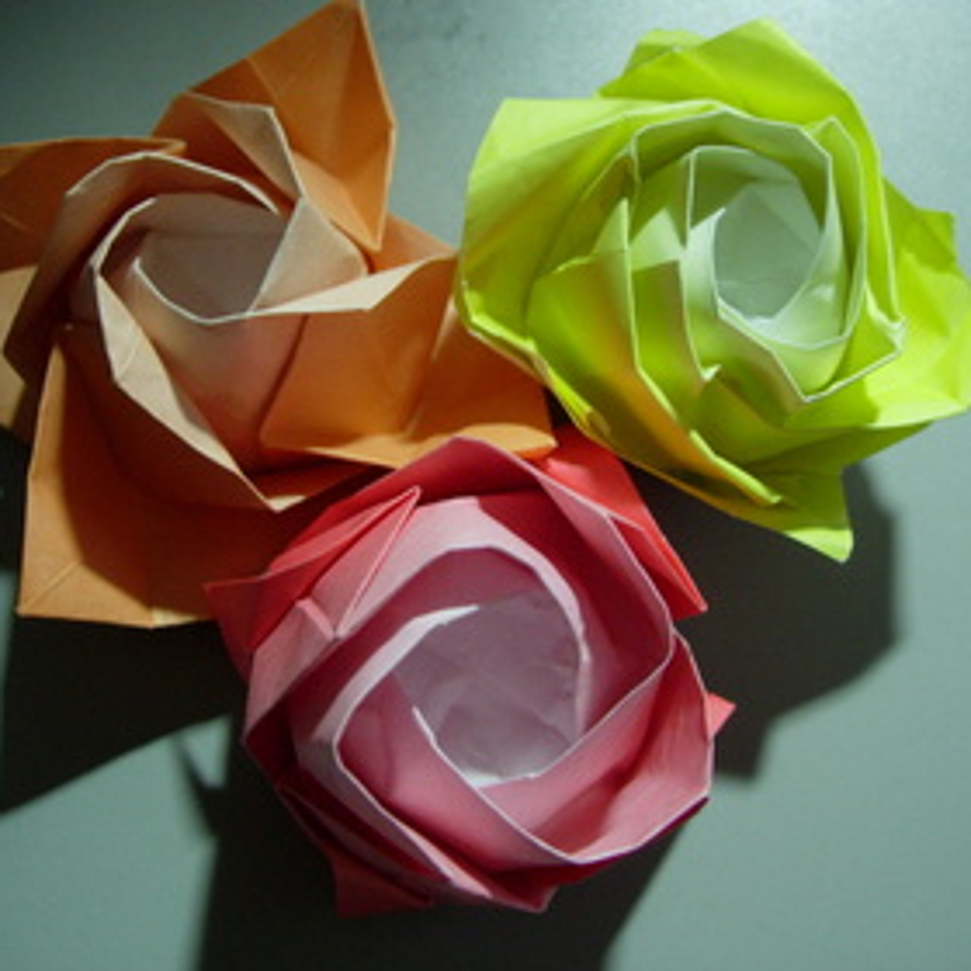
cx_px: 479
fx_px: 1460
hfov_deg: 36.8
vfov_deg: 36.8
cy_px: 475
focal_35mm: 46
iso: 200
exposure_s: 1/16.9
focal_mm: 7.8
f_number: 2.8
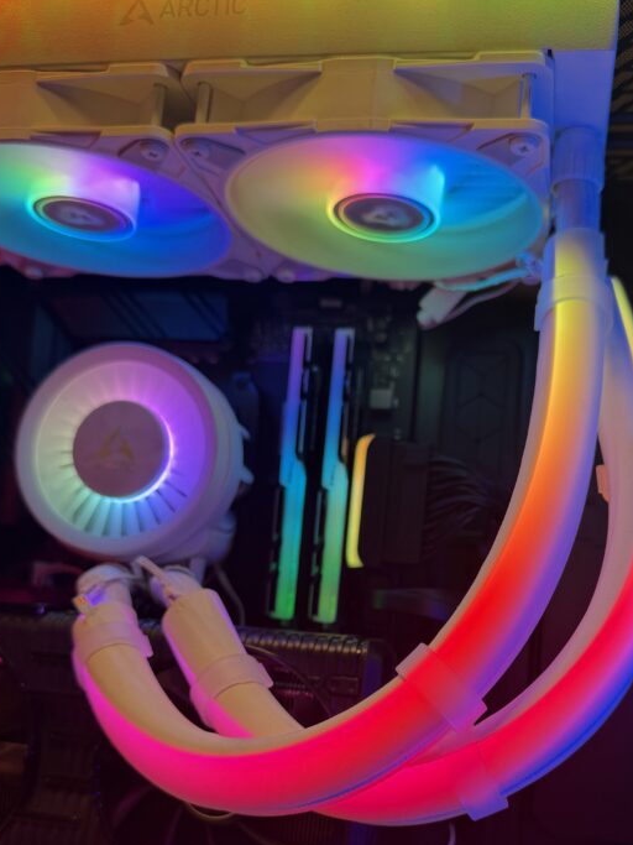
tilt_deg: +4.7
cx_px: 377
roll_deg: -4.3
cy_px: 554
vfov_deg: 50.6
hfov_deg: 39.5
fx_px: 878
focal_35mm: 36
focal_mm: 6.76
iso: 80
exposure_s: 1/77
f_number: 1.78
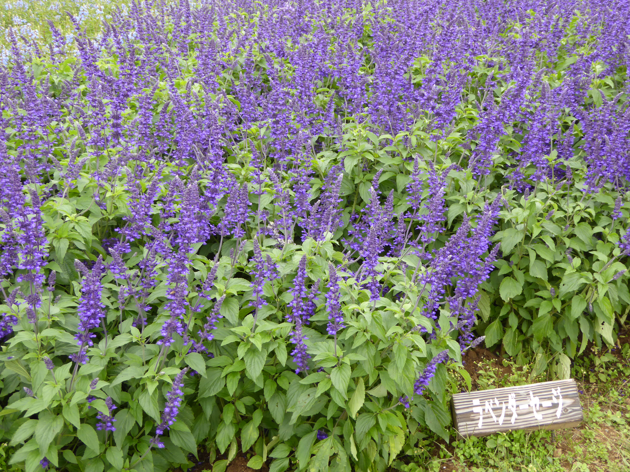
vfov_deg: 25.7
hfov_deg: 33.8
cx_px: 315
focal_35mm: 57
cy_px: 236
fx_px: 1037
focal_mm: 9.6
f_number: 4.1
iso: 200
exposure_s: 1/60
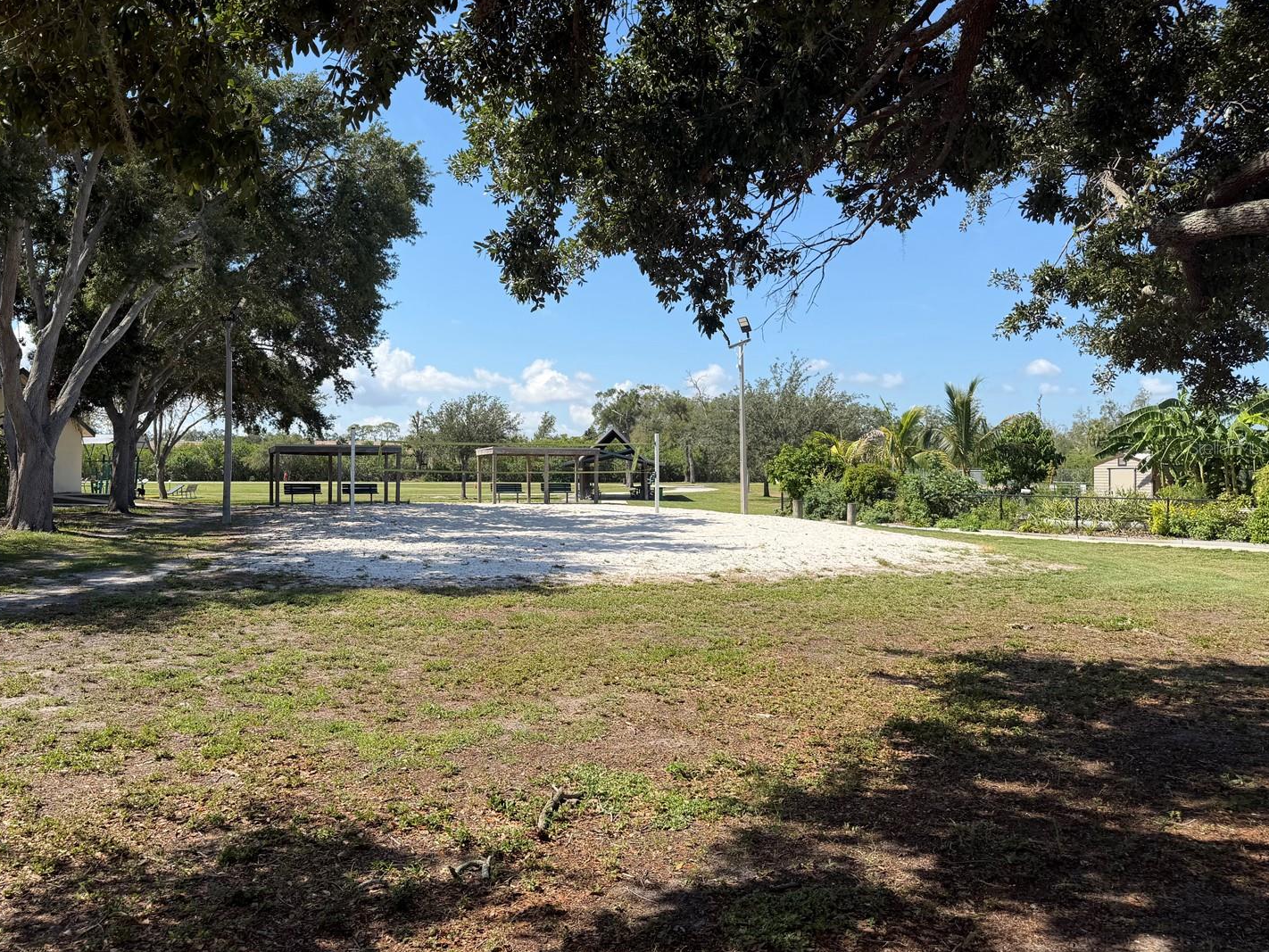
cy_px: 447
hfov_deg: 65.1
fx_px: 990
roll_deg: +1.2
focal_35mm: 27
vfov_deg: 51.3
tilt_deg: +1.2
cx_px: 559
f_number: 1.78
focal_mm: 6.76
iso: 80
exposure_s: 1/3425
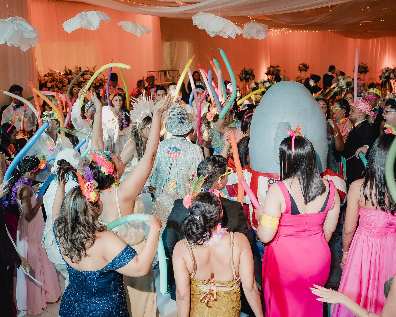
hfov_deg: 50.3
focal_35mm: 36
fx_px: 422
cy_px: 141
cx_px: 188
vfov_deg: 41.1
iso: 800
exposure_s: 1/200
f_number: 2.8
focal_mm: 28
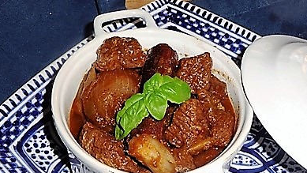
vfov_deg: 19.3
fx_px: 497
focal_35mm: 61
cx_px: 161
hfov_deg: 34.3
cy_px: 164
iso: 100
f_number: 3.6
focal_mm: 5.6
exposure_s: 1/30
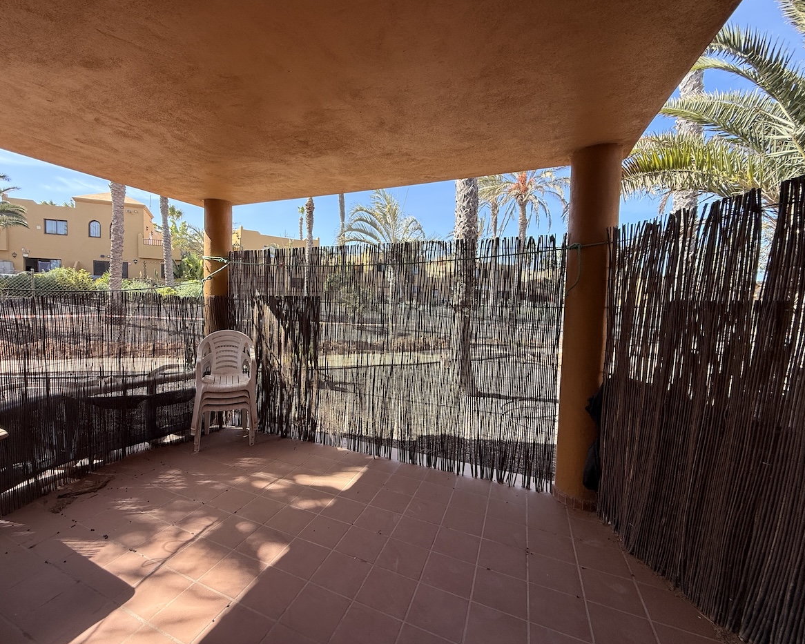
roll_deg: -1.3
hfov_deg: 96.5
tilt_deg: -2.3
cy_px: 315
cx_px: 365
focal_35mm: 15
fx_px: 357
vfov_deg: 84.0
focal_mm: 2.22
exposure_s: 1/427
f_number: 2.2
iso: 64
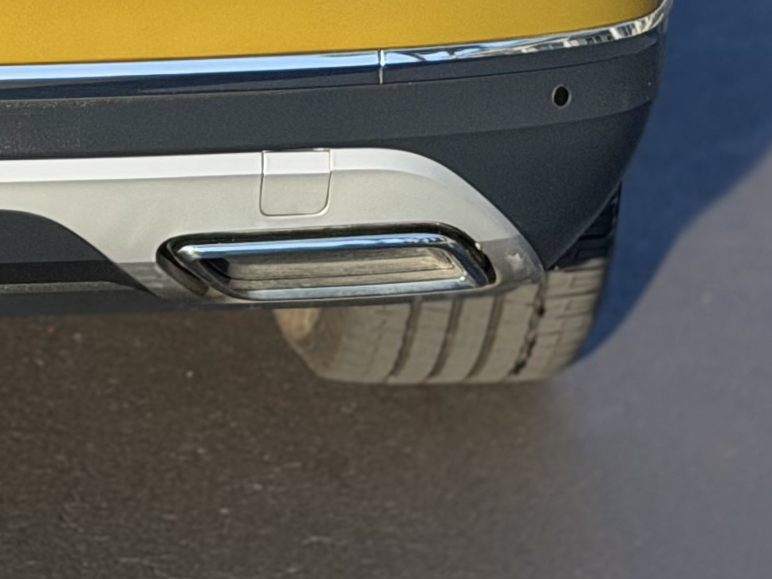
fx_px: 4215
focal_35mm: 189
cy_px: -524
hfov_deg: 10.1
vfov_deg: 7.6
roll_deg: +1.1
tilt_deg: -7.9
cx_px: -465
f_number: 1.78
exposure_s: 1/2342
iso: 100
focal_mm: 6.76
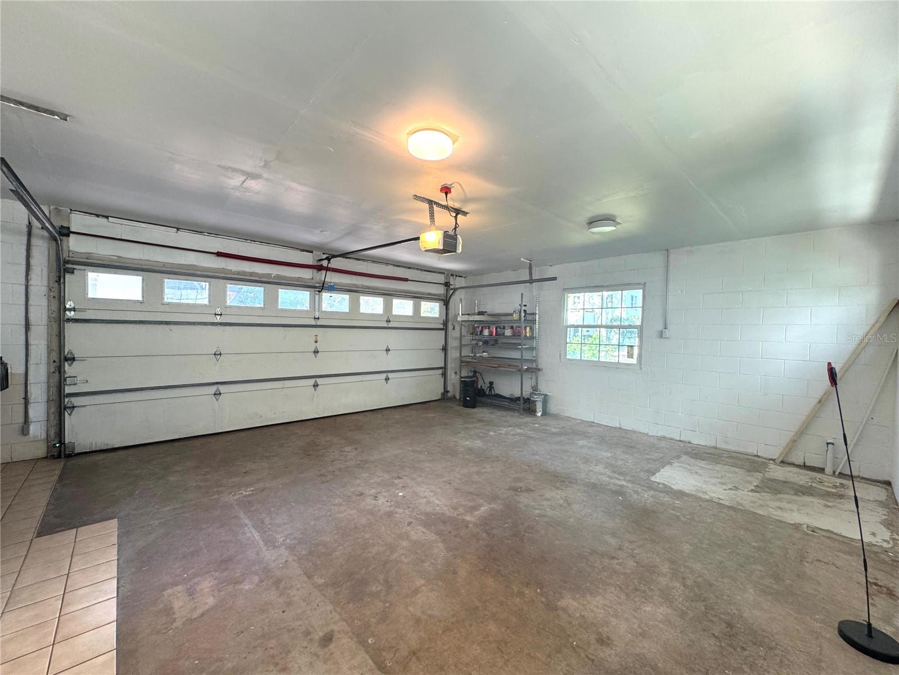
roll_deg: -1.7
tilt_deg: -1.5
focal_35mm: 14
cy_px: 338
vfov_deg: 85.7
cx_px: 450
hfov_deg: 102.1
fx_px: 364
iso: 200
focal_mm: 2.22
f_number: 2.2
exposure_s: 1/120
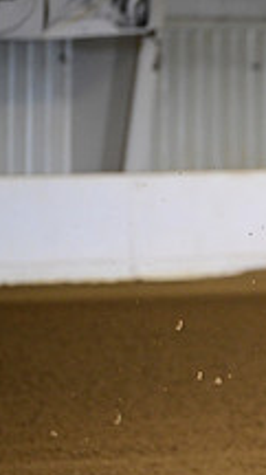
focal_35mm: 563
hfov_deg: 2.1
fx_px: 7082
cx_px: 633
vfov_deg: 3.8
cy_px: 349
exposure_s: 1/200
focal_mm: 200
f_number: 4
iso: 2500
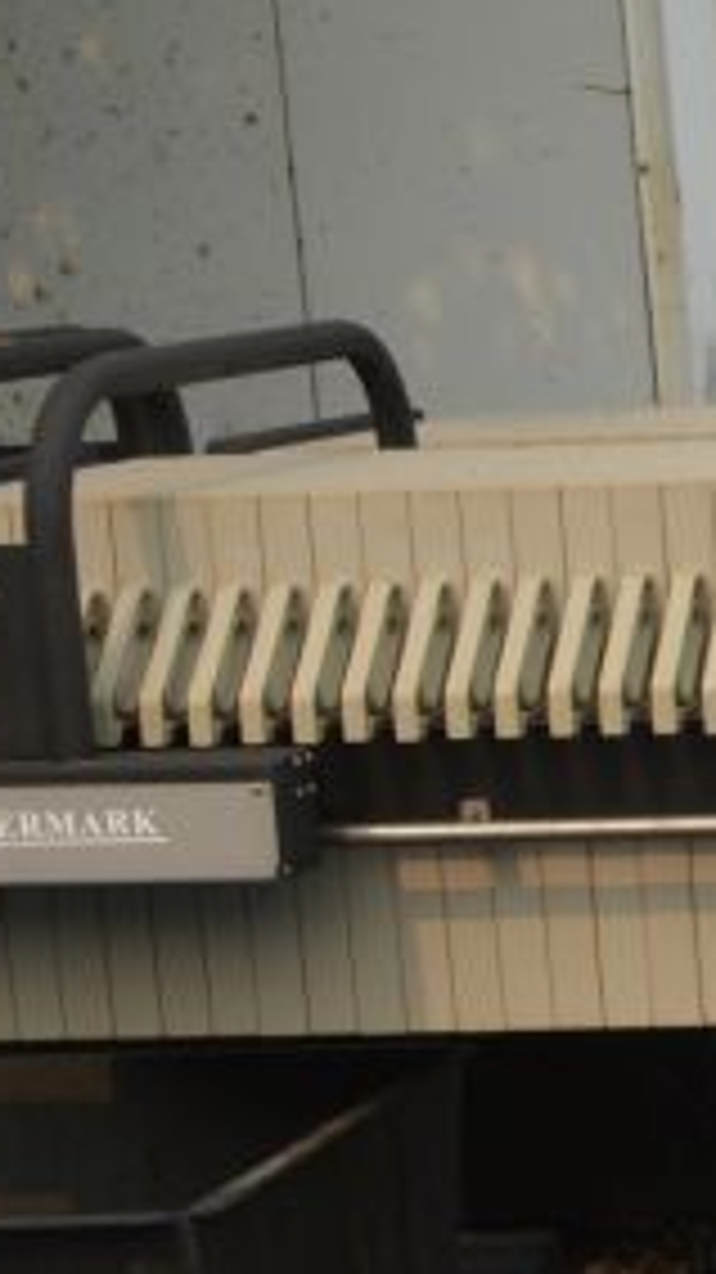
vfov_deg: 16.1
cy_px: 979
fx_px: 4493
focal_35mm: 133
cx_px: 2044
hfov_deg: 8.0
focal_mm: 24
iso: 100
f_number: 8
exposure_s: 1/250
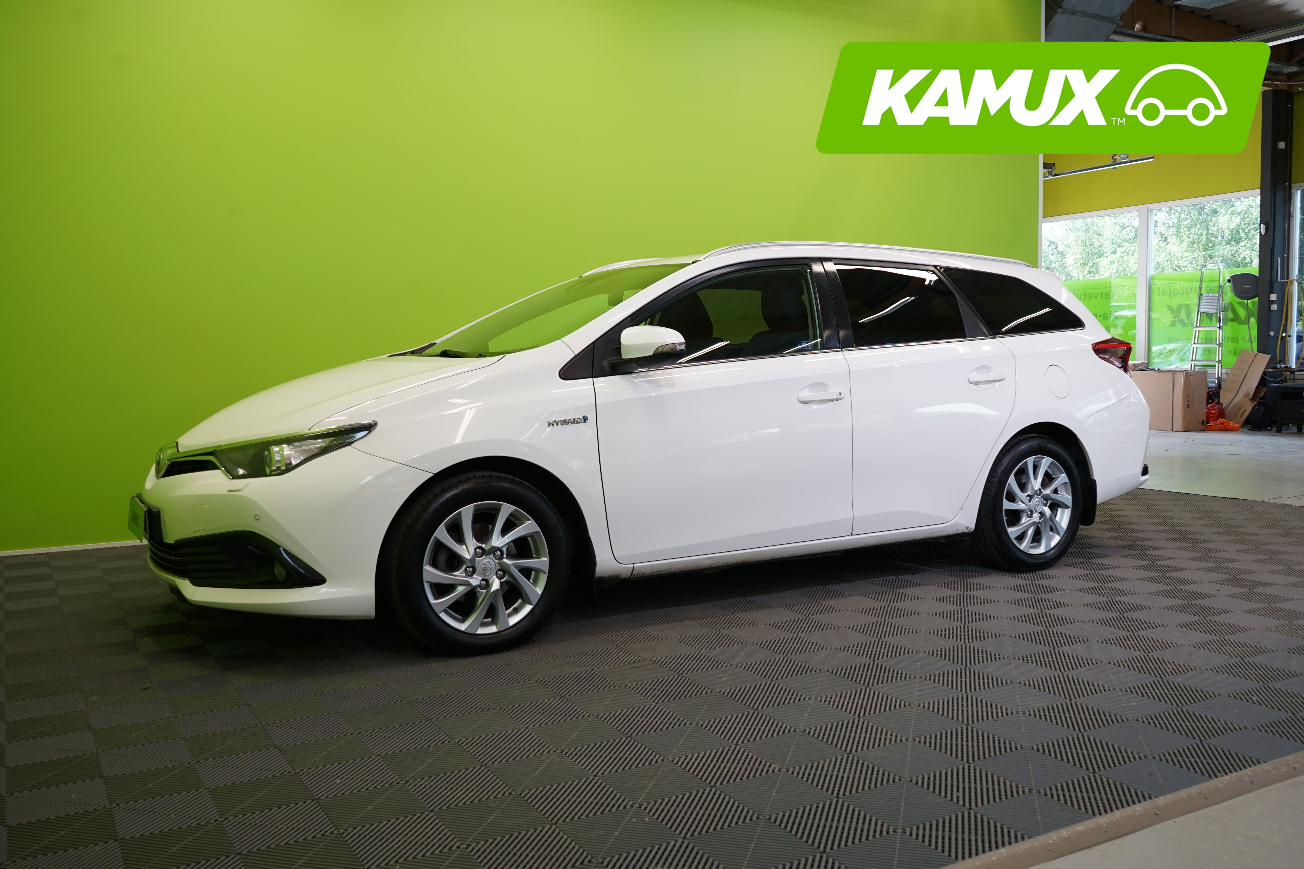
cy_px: 434
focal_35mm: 31
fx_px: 1123
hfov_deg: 60.3
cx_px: 652
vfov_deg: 42.3
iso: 400
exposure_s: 1/40
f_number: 6.3
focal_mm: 31
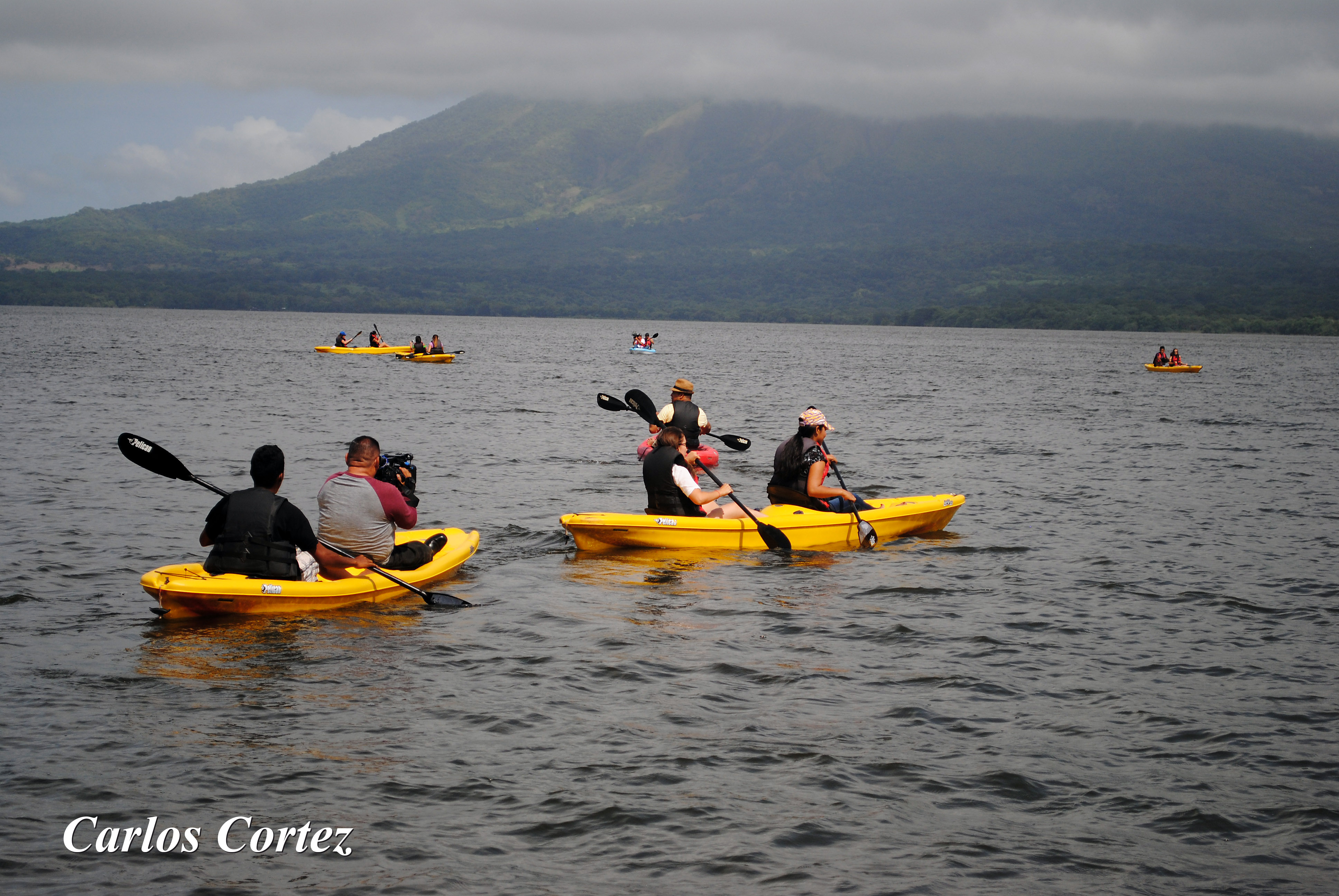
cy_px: 448
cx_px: 670
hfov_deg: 24.6
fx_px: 3072
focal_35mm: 82
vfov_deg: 16.6
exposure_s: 1/1000
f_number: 5.6
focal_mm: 55
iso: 140
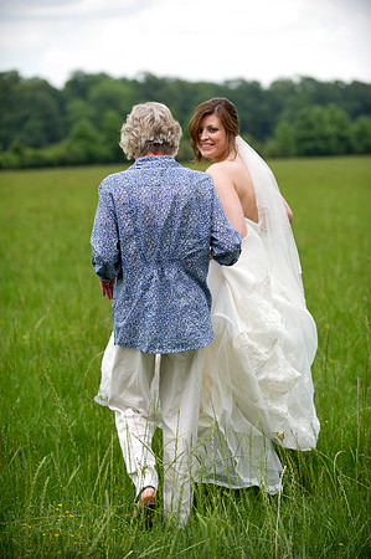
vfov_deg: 21.5
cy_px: 280
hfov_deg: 14.4
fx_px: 1472
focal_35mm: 95
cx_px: 186
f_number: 2.8
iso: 500
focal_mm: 95
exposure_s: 1/1250
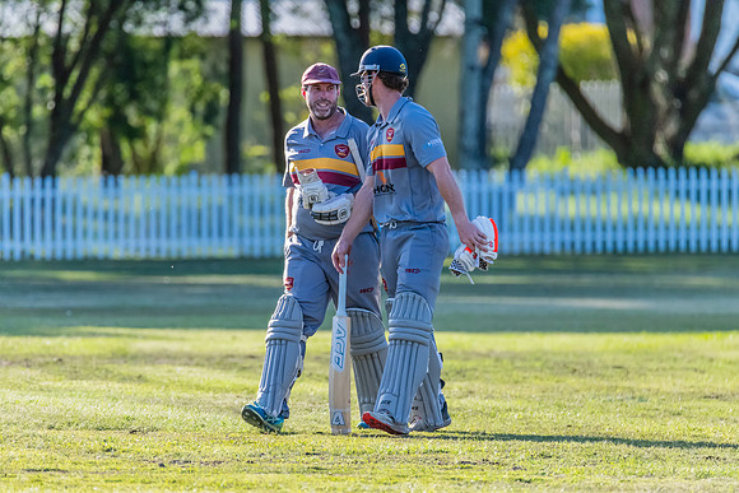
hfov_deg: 4.2
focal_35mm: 496
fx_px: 10191
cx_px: 356
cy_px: 265
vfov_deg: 2.8
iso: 2800
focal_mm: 460
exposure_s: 1/4000
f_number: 6.3
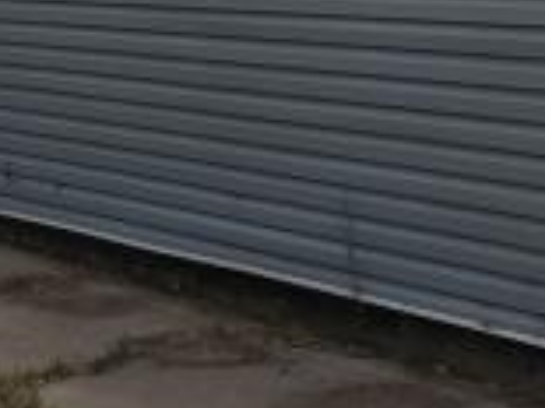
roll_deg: +2.0
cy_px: -179
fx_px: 1888
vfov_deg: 11.9
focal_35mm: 120
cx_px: 545
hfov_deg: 16.1
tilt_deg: +1.9
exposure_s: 1/458
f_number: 2.2
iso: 25
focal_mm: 4.15
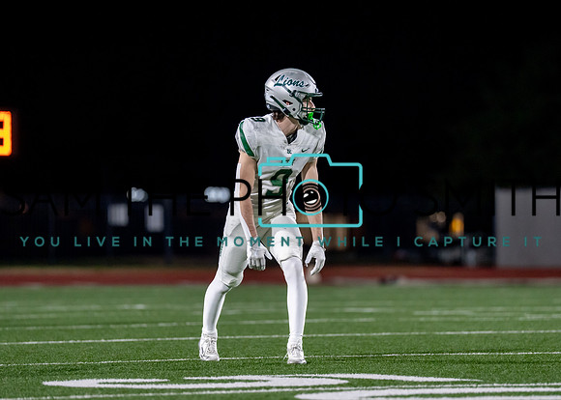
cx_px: 283
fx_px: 4367
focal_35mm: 274
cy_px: 219
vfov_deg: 5.2
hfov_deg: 7.3
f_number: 2.8
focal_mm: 200
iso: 3200
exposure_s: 1/1250
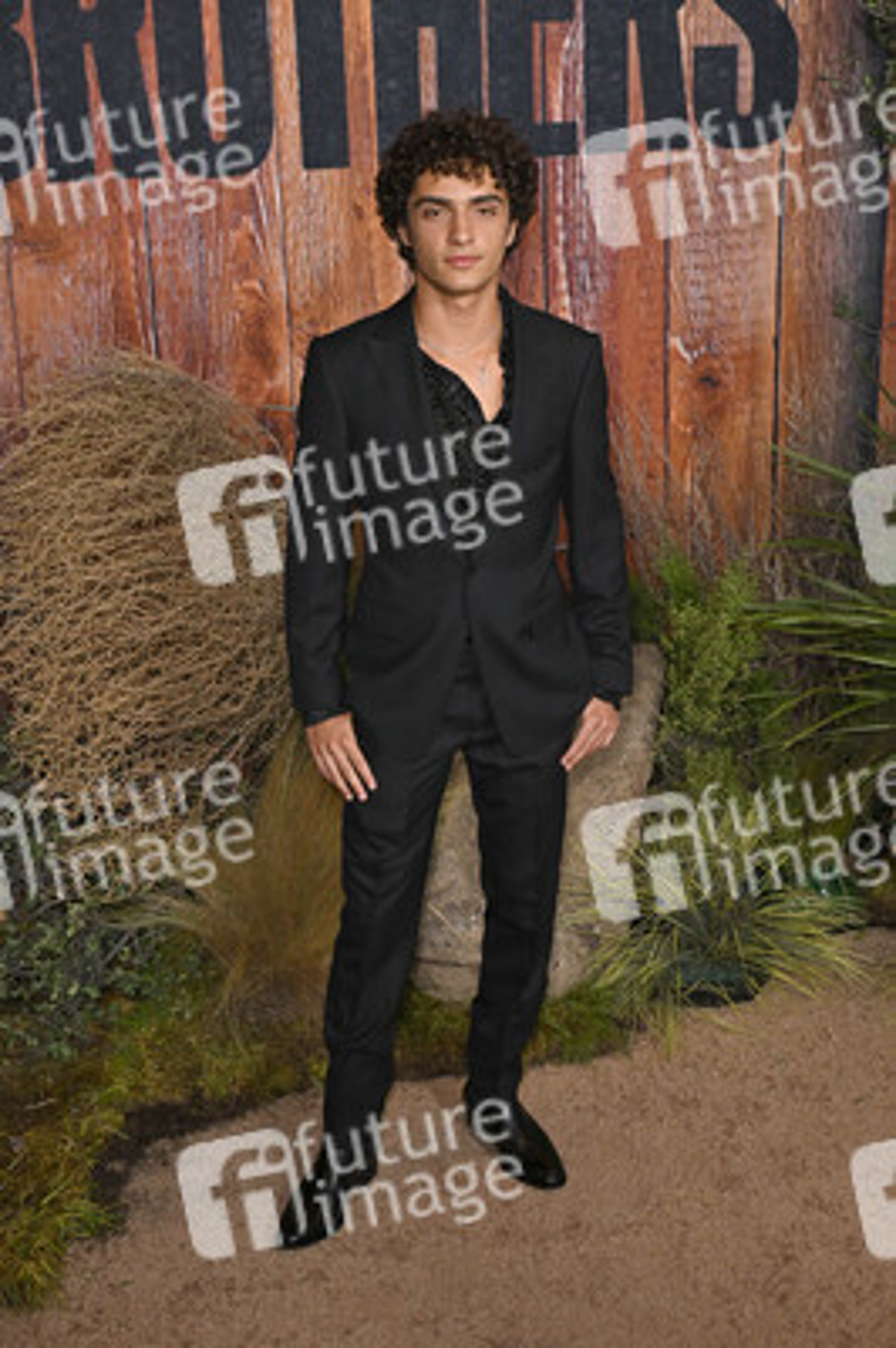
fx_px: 1496
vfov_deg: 48.5
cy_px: 674
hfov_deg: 33.3
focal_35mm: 40
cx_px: 448
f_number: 7.1
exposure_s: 1/250
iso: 1000
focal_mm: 40
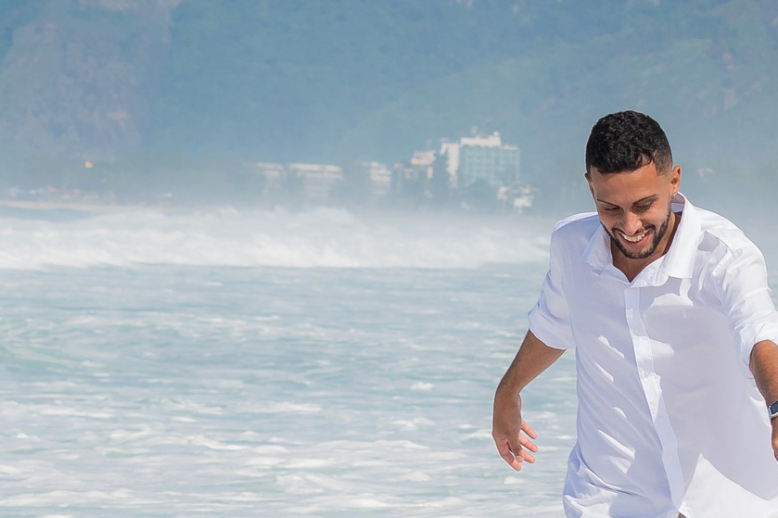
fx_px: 8426
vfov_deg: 3.5
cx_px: 686
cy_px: 441
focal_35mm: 390
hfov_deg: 5.3
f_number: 8
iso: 160
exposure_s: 1/500
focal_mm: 85
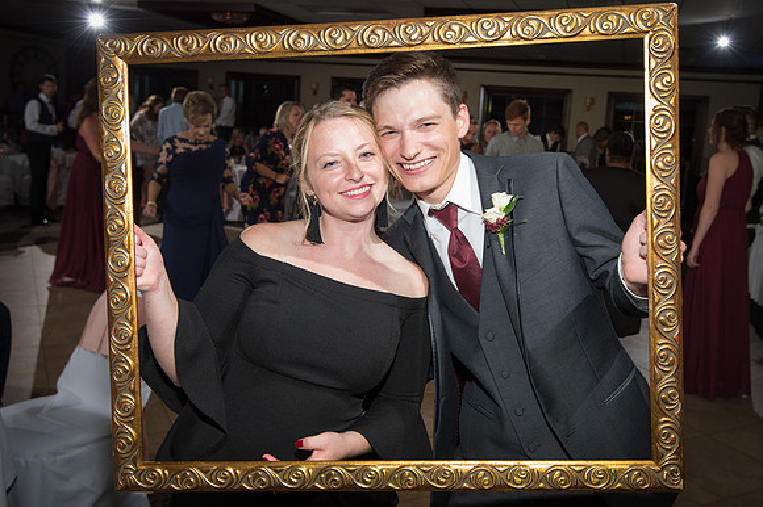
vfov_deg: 38.4
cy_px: 221
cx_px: 427
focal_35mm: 34
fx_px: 728
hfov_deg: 55.2
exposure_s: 1/125
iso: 800
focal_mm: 30
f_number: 5.6
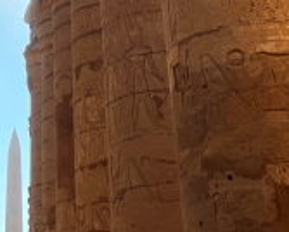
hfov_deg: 20.5
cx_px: 16
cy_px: -173
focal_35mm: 91
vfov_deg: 14.9
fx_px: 779
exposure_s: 1/2762
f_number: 1.8
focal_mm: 4.25
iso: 32
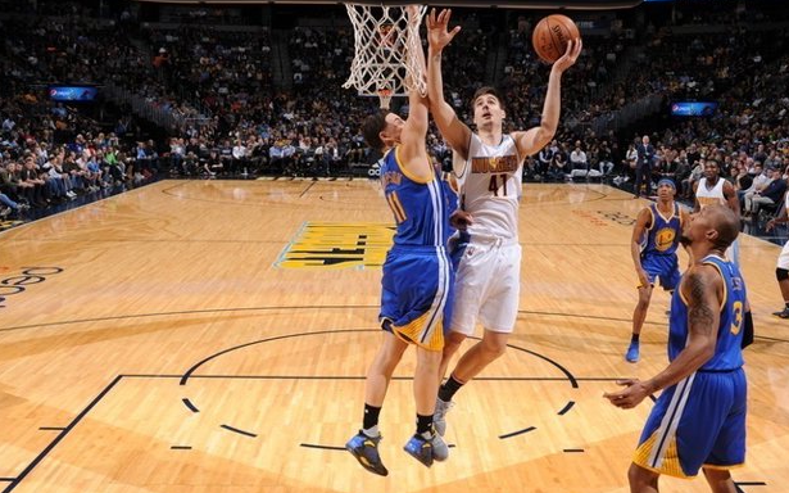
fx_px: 860
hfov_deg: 49.3
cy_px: 269
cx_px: 396
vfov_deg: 32.0
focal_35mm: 40
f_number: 8
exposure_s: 1/250
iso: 250
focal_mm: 35
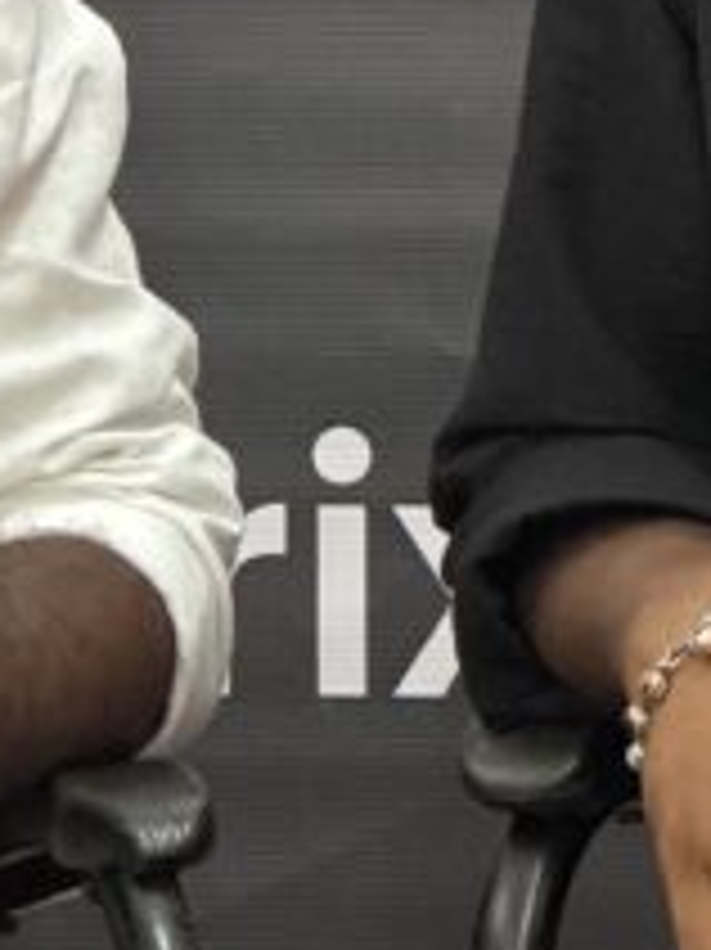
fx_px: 13323
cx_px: 320
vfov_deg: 4.1
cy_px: 585
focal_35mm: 486
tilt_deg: -5.3
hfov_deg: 3.1
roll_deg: +0.7
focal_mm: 16.89
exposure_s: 1/50
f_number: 2.8
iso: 640
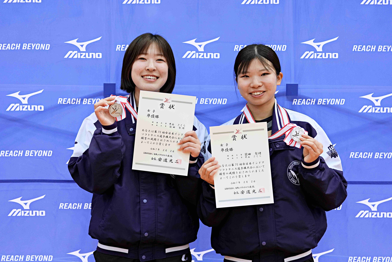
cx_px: 196
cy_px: 131
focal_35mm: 70
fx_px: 762
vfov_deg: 19.5
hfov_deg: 28.8
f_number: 2.8
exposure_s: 1/200
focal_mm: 70
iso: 800
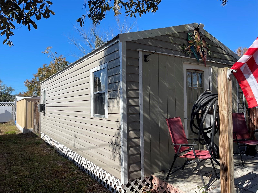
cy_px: 96
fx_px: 186
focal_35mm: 25
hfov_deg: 69.4
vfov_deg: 54.9
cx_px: 129
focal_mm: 5.1
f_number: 1.6
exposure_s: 1/3559
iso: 32
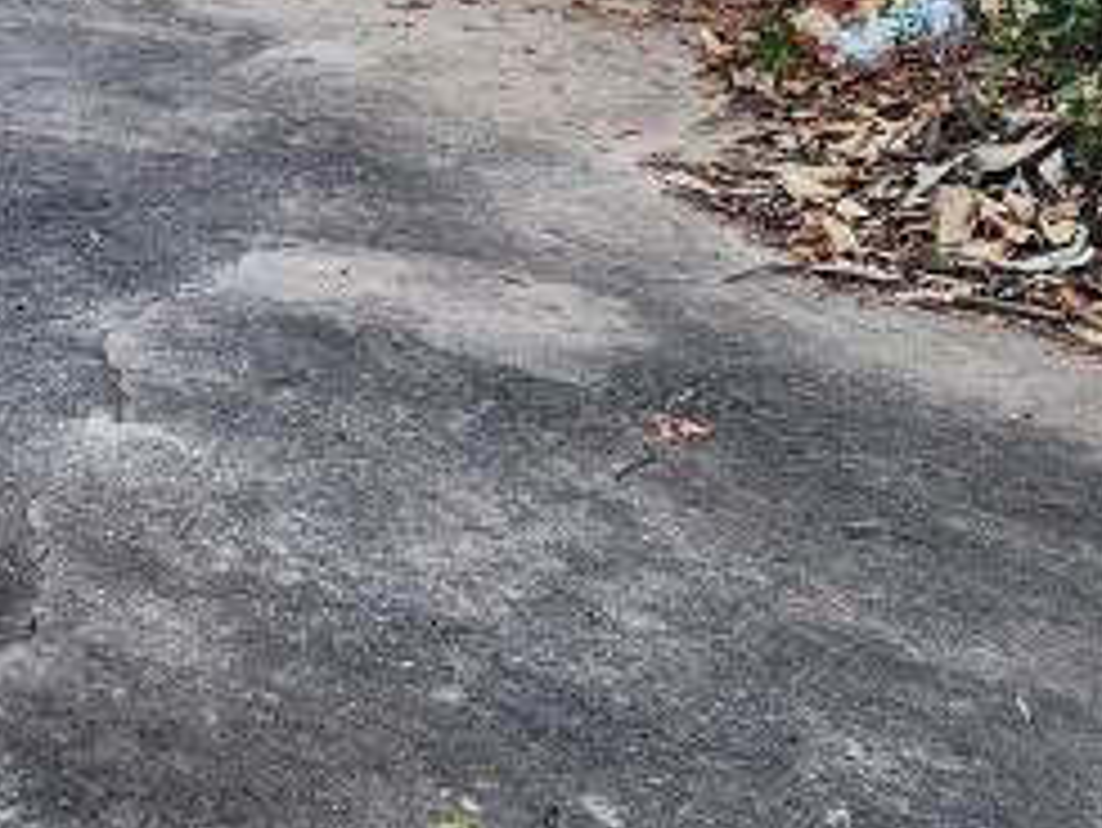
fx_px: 2389
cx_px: -292
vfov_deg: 17.3
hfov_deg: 23.3
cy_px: -477
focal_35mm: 75
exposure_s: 1/180
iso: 64
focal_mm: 6.4
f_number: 1.8
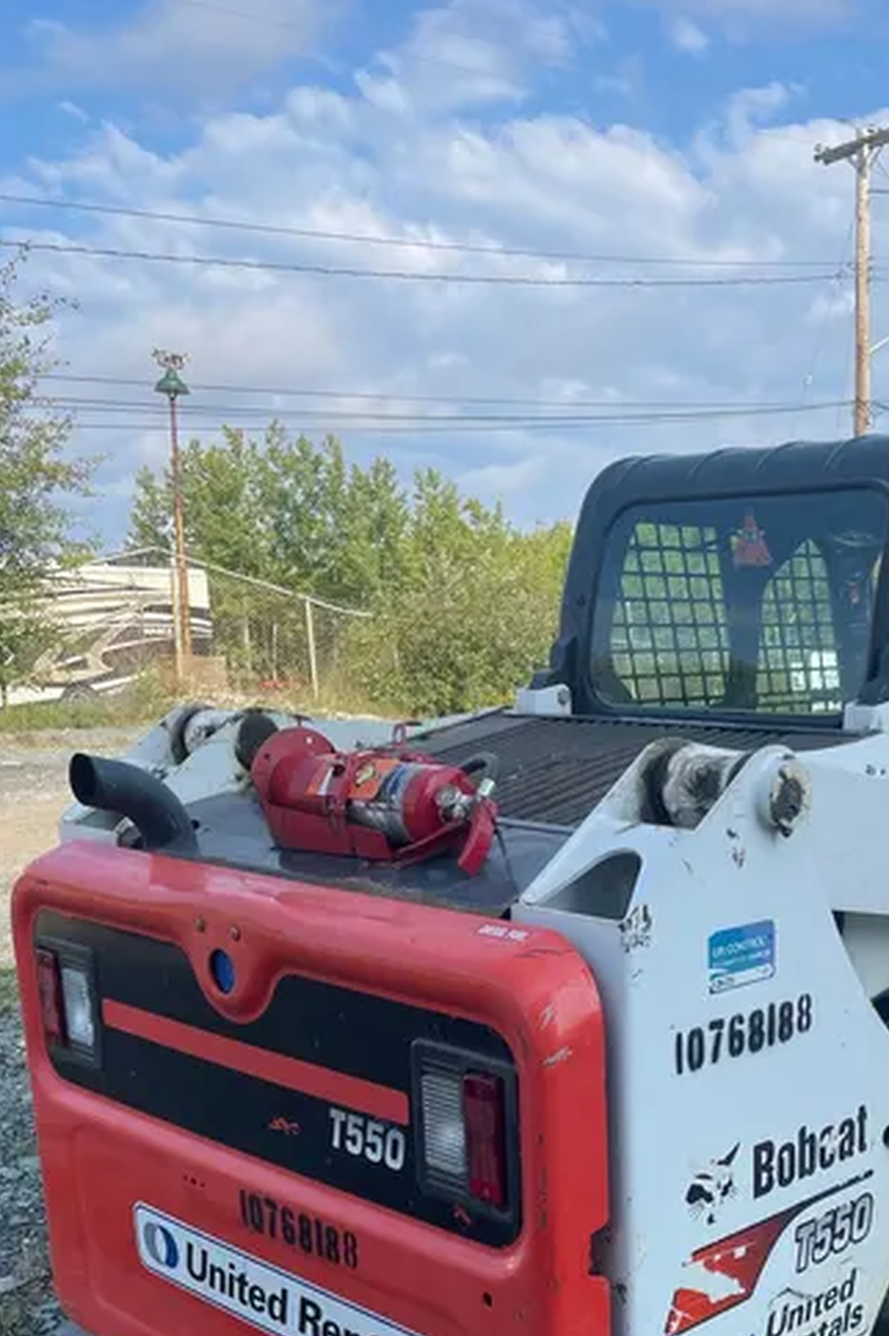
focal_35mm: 41
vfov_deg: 45.8
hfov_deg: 31.4
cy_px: 998
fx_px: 1521
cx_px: 754
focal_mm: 4.2
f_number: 1.6
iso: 32
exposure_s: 1/1949
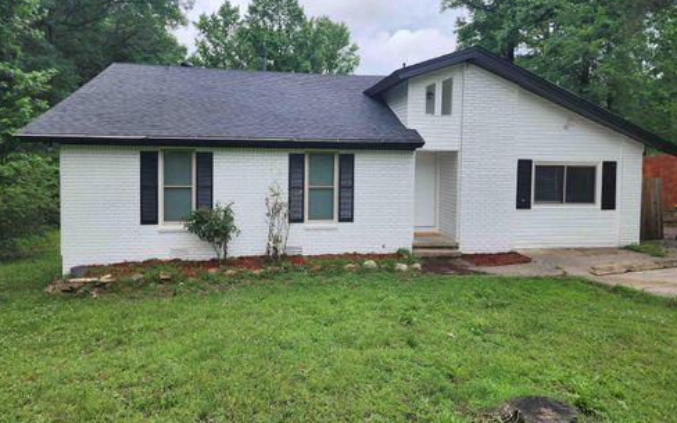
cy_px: 173
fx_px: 461
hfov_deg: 72.5
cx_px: 334
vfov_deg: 49.0
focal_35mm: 25
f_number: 1.8
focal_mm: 6.4
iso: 12
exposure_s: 1/801
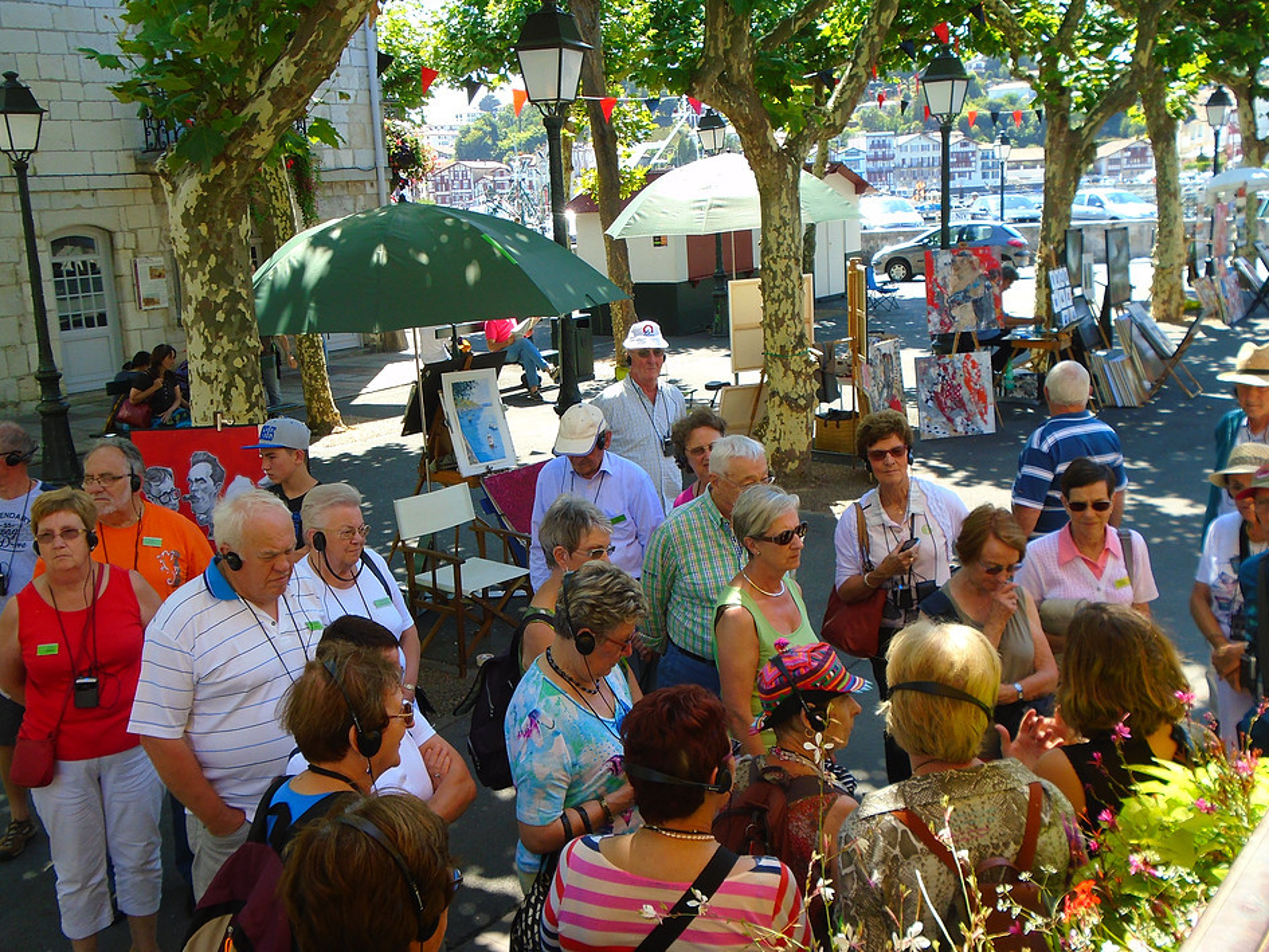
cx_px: 634
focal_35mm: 36
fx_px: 1320
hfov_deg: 51.3
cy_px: 476
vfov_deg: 39.7
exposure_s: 1/200
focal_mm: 6.4
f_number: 3.8
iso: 100
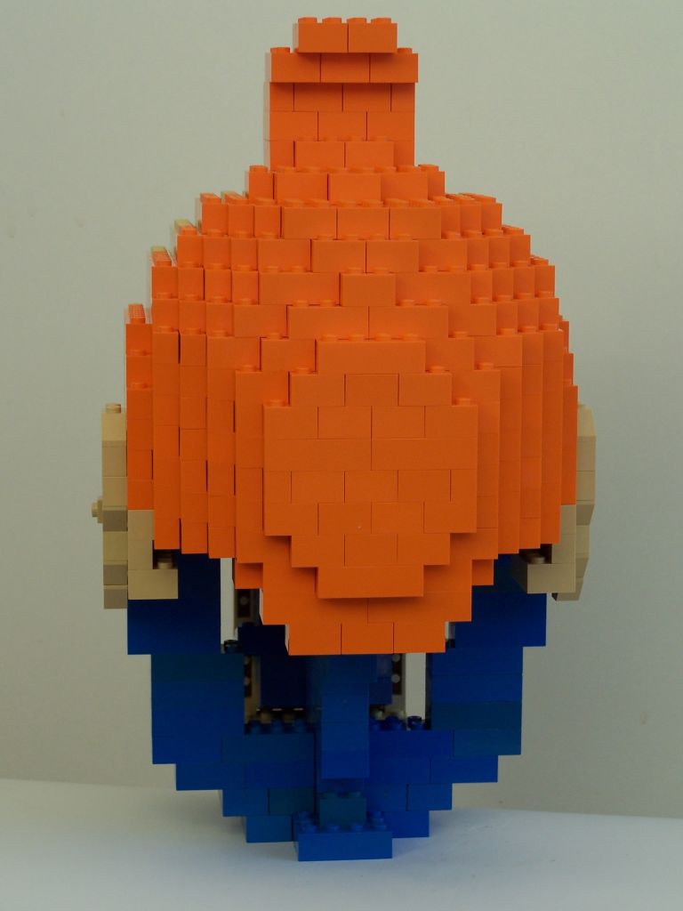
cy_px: 456
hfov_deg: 18.0
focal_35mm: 82
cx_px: 342
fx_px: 2157
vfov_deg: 23.8
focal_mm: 13.7
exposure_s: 1/180
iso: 80
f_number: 3.2
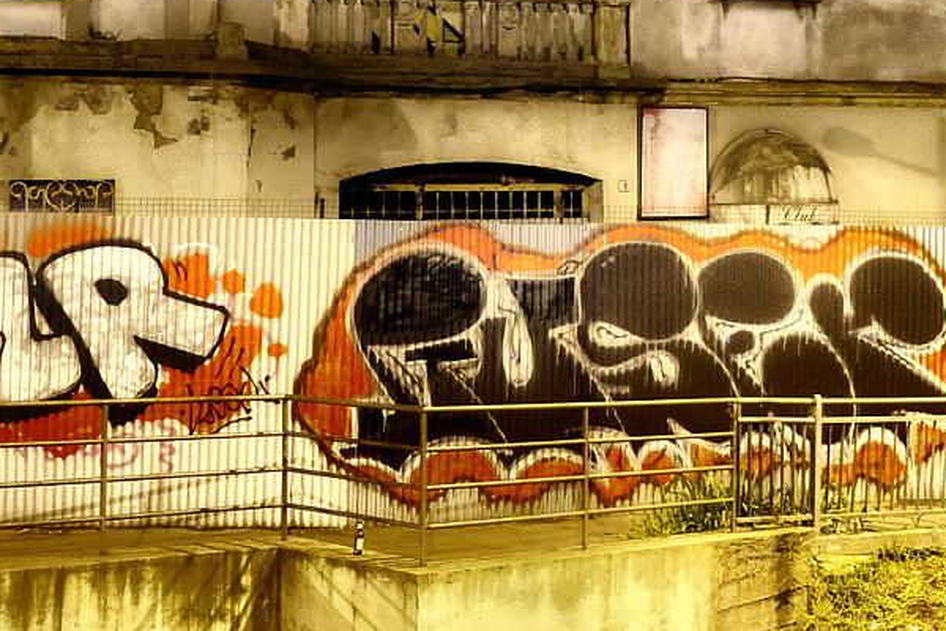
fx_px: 1892
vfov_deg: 18.5
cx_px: 654
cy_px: 24
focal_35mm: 72
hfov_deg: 27.8
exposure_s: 1/18
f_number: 2.8
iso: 3200
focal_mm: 18
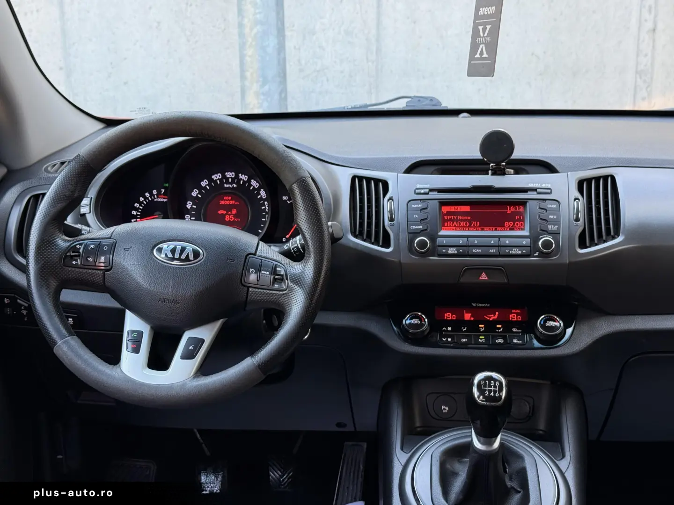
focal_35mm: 48
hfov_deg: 39.7
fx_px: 935
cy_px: 252
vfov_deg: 30.3
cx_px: 337
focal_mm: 6.76
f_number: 1.78
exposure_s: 1/109
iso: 100
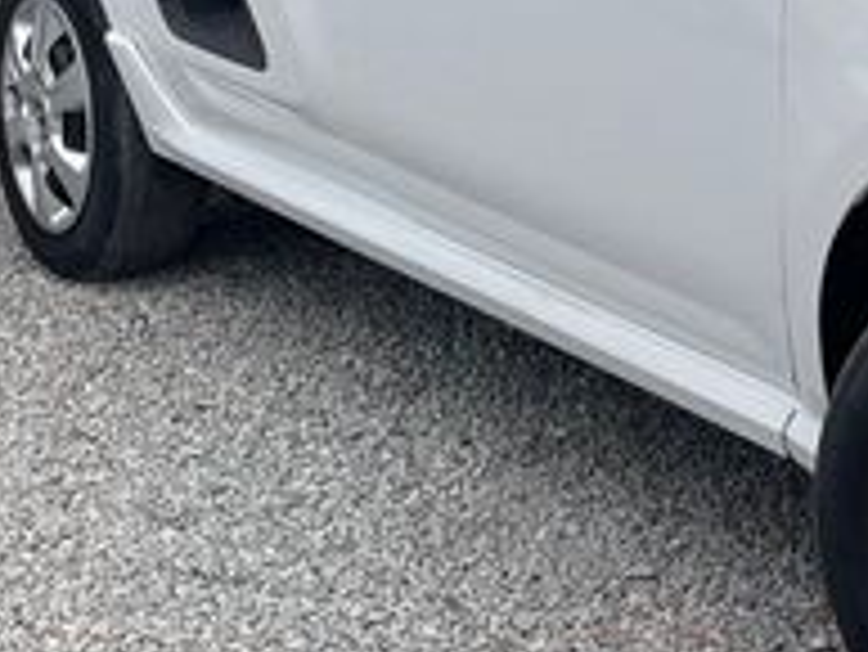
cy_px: -166
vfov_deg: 13.6
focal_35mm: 105
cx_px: 1147
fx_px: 2635
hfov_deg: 17.5
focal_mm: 5.1
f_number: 1.6
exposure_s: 1/713
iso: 32
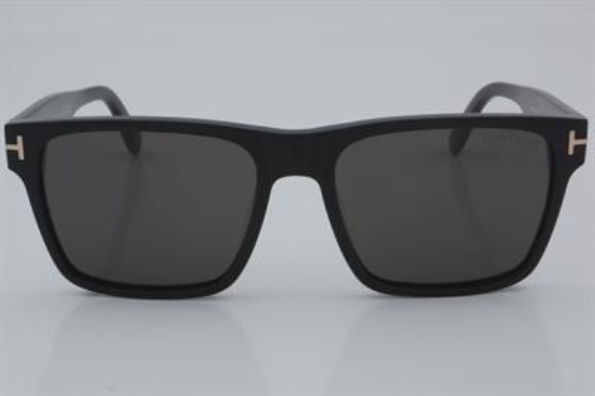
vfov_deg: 16.5
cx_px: 298
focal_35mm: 82
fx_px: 1362
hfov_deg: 24.6
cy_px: 198
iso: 100
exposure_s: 1/4
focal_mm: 55
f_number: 32
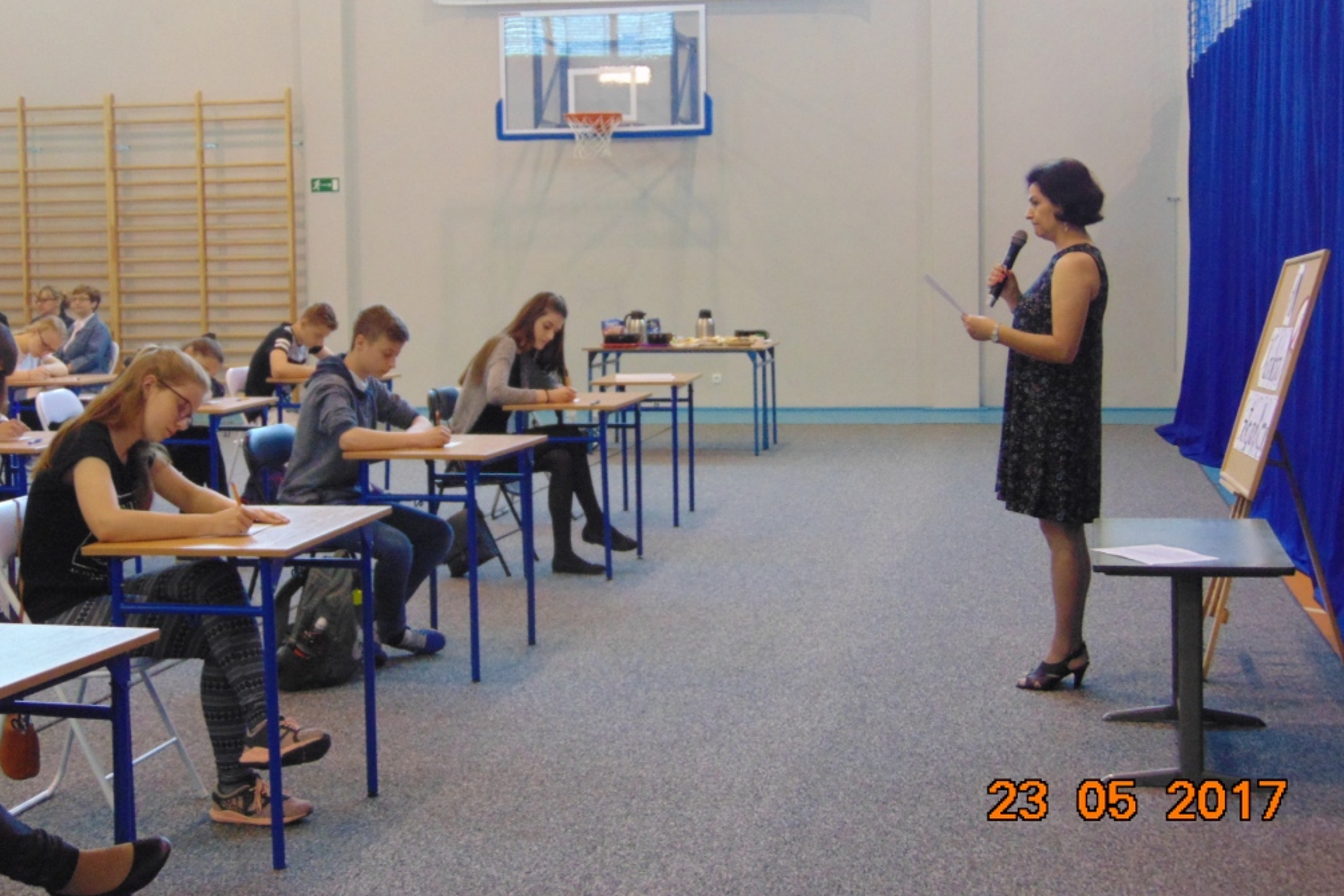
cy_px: 395
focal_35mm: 53
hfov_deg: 37.5
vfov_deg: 25.5
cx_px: 682
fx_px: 1979
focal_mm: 9
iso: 400
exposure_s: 1/50
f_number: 3.5
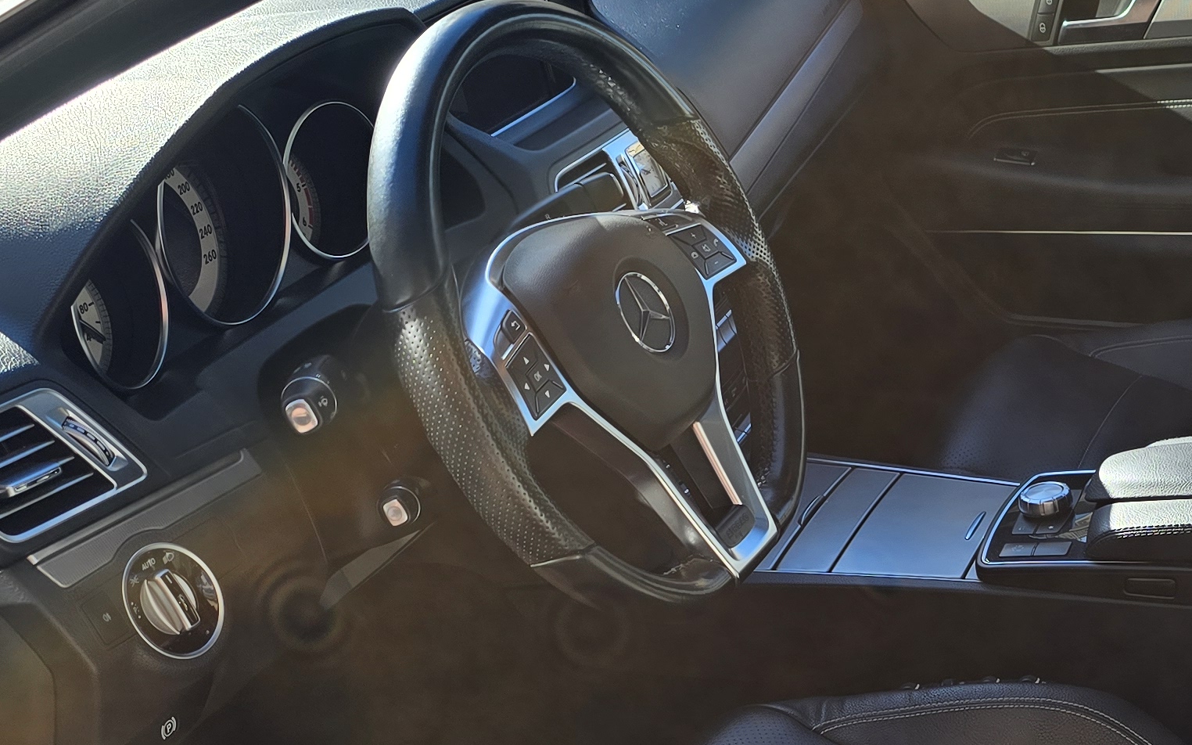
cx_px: 1001
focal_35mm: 64
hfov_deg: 31.0
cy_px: 671
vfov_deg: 19.9
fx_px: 2079
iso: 12
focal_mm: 6.3
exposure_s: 1/209
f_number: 1.7
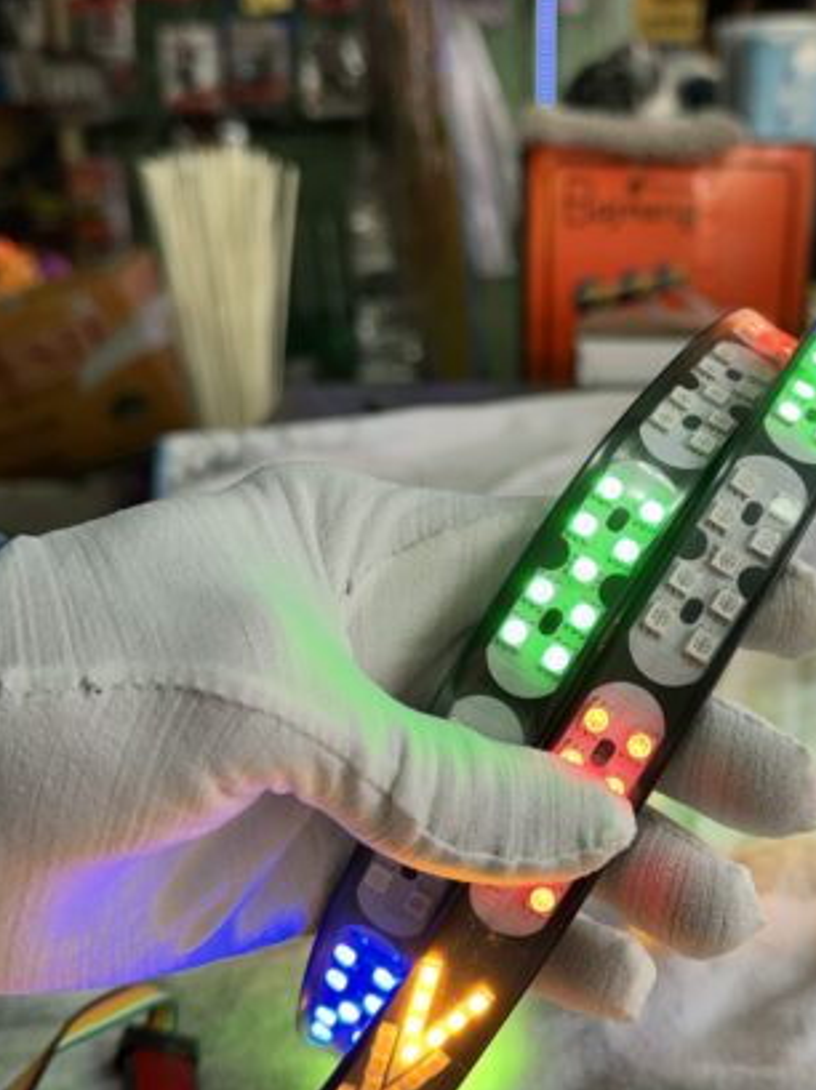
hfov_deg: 30.3
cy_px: 541
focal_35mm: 47
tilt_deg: -16.6
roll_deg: +0.0
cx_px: 616
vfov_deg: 40.5
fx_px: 1480
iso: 50
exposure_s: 1/125
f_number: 1.78
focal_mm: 6.76
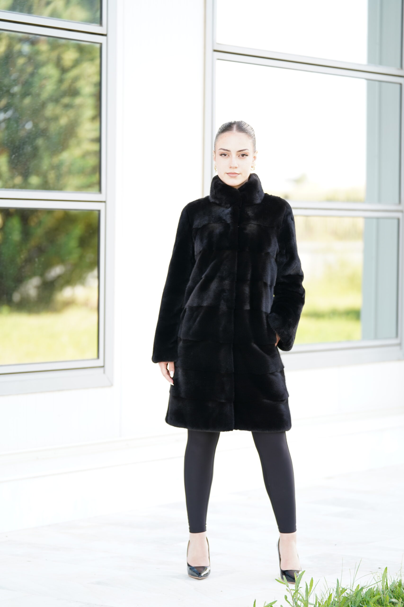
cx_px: 202
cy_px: 304
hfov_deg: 11.5
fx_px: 2003
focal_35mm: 119
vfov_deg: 17.2
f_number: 2.8
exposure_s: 1/250
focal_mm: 119
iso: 250
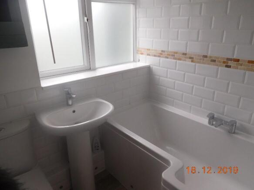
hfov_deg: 69.4
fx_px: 183
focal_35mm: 25
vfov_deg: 54.9
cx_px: 127
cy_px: 95
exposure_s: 1/30
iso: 160
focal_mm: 4.5
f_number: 3.4
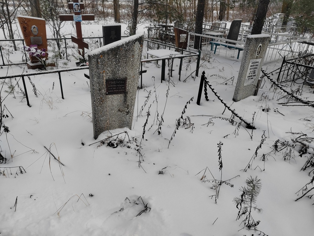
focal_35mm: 27
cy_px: 118
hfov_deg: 65.3
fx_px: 245
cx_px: 157
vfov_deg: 51.4
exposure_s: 1/839
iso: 120
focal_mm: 5.52
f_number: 1.9
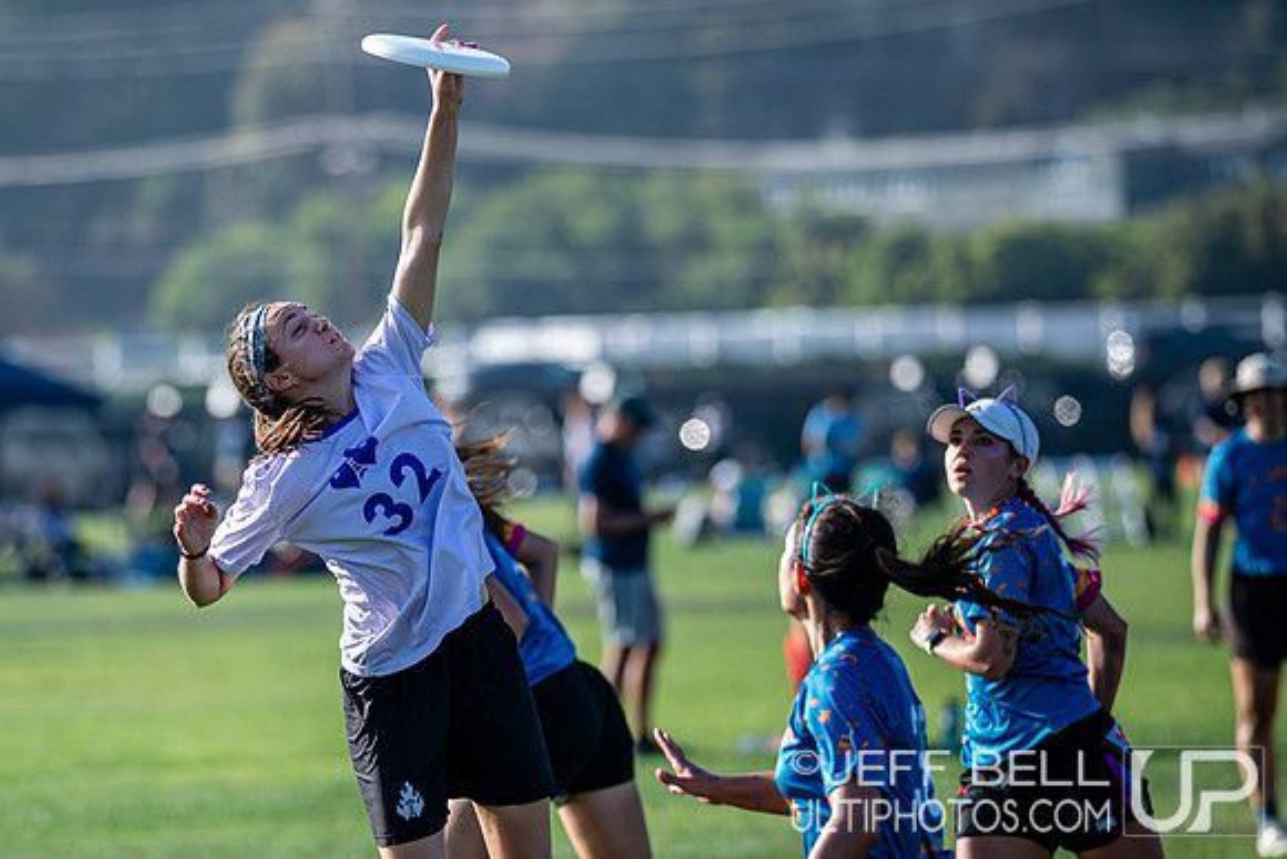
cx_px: 432
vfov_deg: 5.1
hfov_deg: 7.6
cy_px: 522
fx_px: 9621
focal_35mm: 269
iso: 280
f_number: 3.2
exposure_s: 1/2500
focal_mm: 190
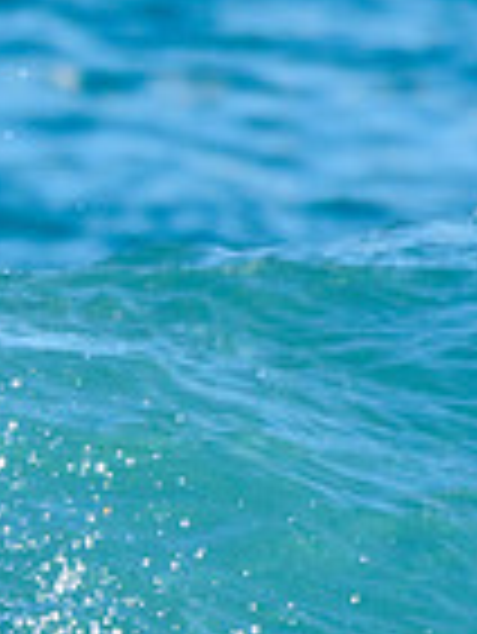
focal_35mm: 2427
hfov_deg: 0.6
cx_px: -863
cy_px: 305
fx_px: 44524
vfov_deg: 0.8
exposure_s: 1/2000
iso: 320
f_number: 5.6
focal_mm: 500
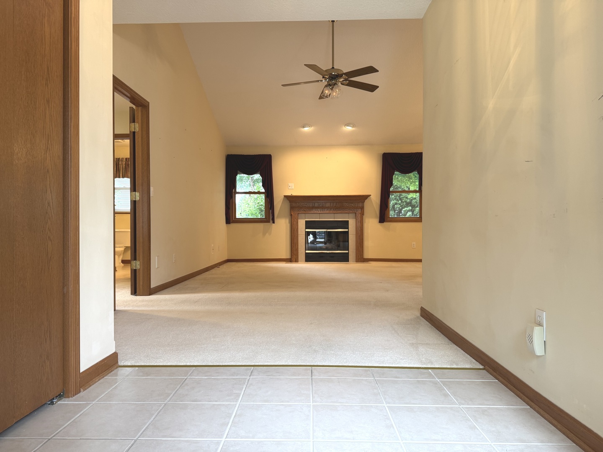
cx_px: 302
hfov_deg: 71.6
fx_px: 418
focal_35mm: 24
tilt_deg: -0.3
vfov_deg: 56.8
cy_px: 226
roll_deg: +0.1
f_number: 1.78
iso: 125
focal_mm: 6.76
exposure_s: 1/60
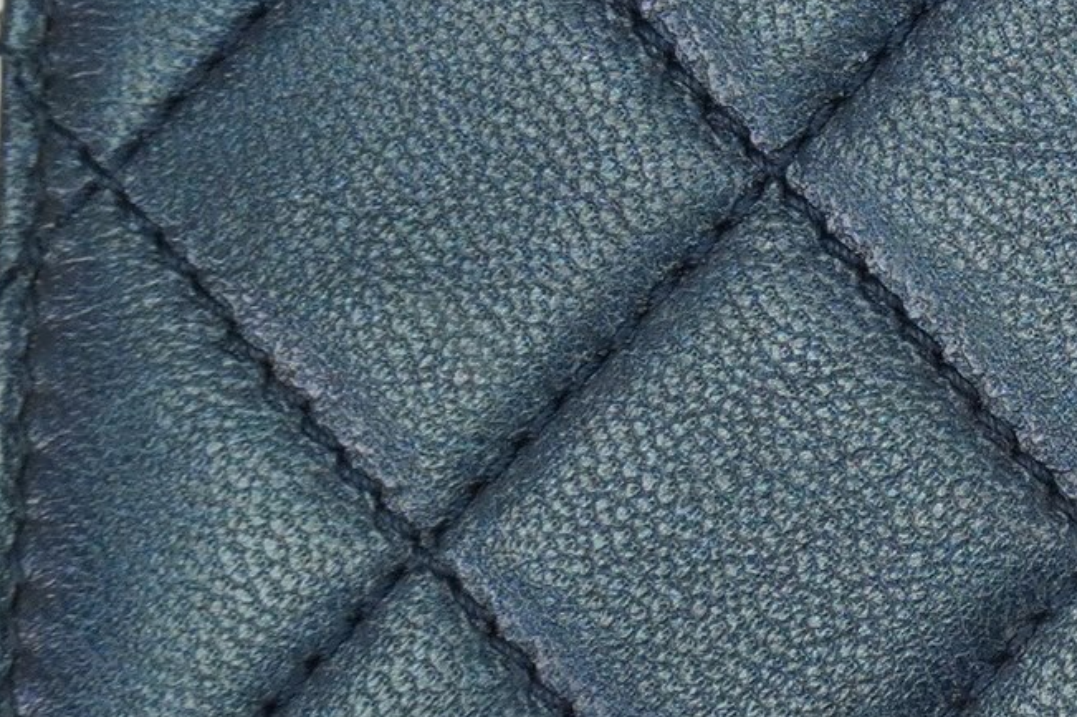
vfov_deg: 8.5
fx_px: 4762
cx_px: 1917
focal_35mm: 159
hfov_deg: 11.9
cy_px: -75
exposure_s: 1/80
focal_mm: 23
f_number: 5.6
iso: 1000
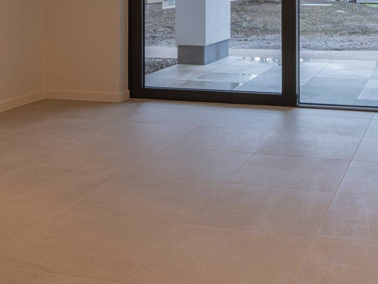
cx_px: 253
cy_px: -28
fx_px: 666
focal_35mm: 61
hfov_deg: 31.4
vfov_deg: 22.7
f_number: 8
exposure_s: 1/5
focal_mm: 24
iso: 100
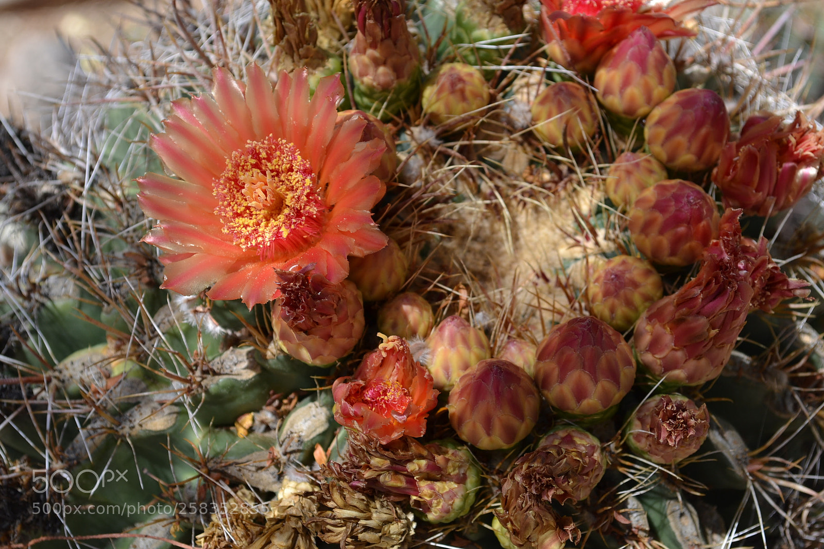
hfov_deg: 24.6
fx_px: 1888
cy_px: 274
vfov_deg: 16.5
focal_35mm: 82
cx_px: 412
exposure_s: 1/200
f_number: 7.1
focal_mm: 55
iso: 100
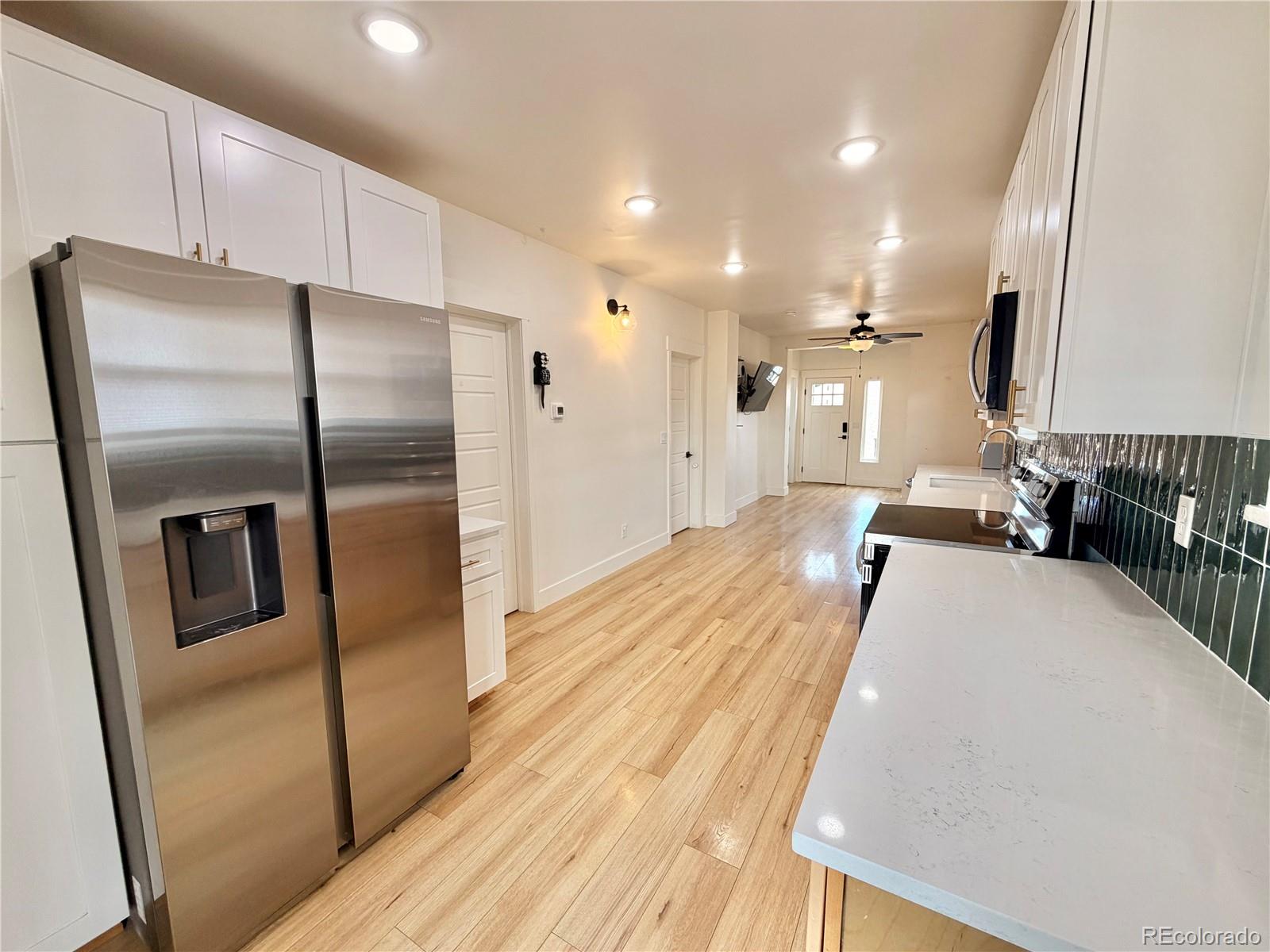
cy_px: 476
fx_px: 514
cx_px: 635
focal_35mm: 14
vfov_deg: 85.7
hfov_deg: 102.1
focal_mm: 2.22
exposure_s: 1/120
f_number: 2.2
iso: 125
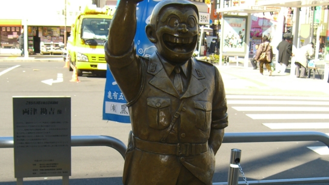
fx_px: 532
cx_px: 167
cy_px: 164
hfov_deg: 34.4
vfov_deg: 19.4
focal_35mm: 61
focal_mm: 7.9
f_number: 2.8
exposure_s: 1/320
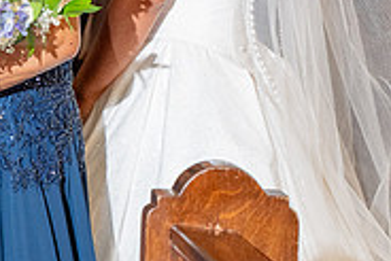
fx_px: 2587
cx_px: -132
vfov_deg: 5.8
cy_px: -5
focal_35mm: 238
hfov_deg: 8.5
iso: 2000
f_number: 4.5
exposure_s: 1/200
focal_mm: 70
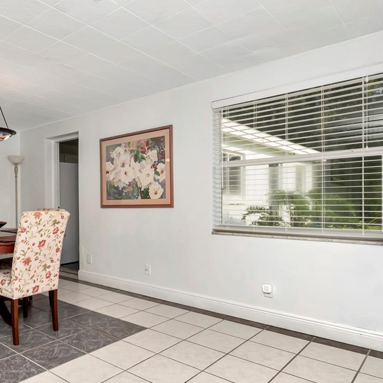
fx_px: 325
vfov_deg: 60.9
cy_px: 207
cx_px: 97
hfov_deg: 57.9
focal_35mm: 26
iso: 800
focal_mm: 10
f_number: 13
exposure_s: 1/200
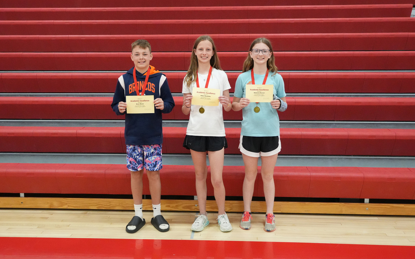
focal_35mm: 43
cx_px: 207
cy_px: 131
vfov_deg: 29.8
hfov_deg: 46.2
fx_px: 486
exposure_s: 1/400
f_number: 4.5
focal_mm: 28
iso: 5000
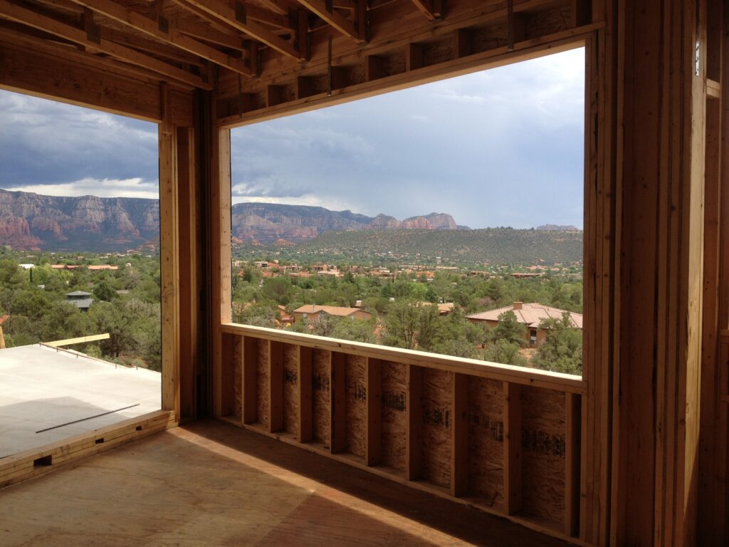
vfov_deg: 40.7
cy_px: 274
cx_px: 364
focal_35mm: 35
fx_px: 737
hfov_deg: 52.6
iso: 50
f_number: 2.4
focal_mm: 4.28
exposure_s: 1/812
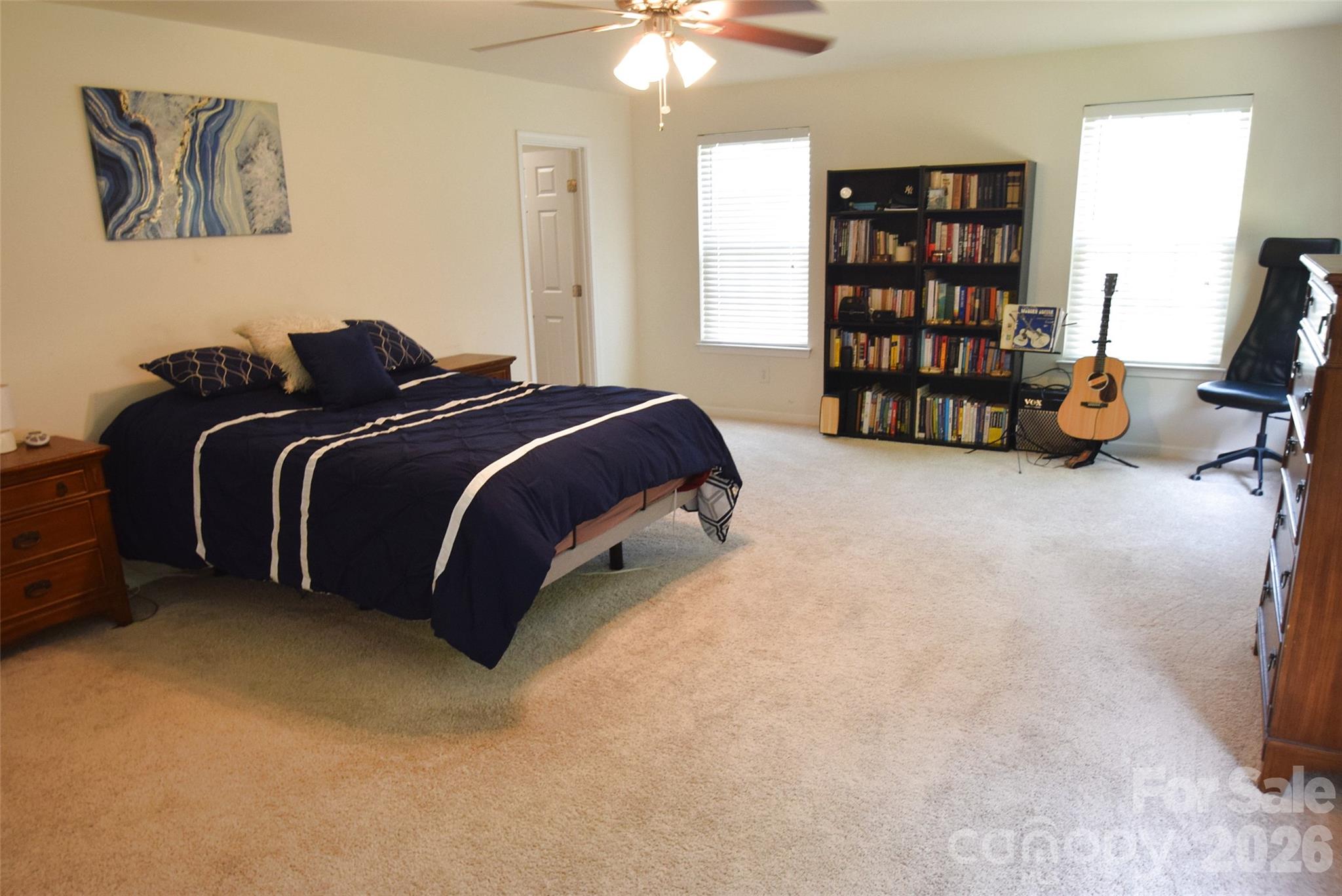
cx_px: 671
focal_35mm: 24
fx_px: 895
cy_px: 448
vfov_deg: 53.2
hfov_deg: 73.7
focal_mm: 16
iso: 800
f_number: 4
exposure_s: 1/60
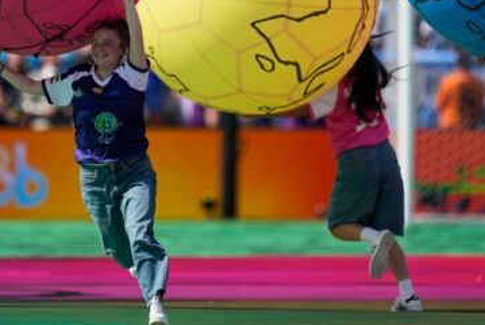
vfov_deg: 1.6
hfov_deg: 2.4
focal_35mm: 855
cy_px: 84
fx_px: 11528
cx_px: 159
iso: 400
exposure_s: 1/8000
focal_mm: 400
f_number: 2.8
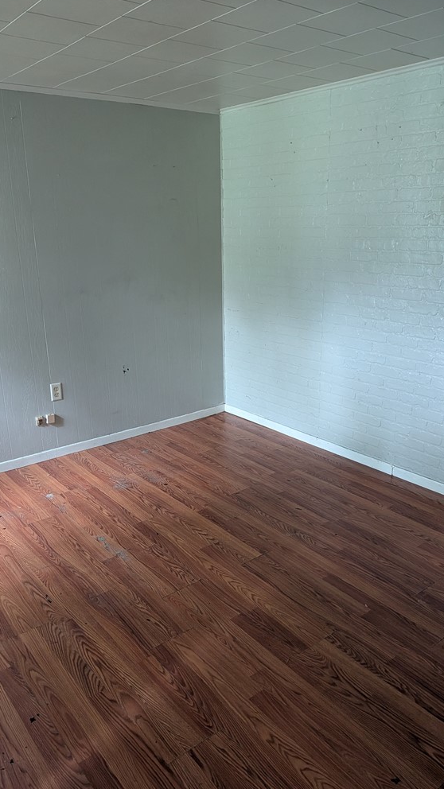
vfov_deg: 69.9
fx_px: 565
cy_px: 395
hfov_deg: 42.9
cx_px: 212
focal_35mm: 27
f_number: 1.7
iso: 857
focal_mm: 4.53
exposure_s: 1/21.7
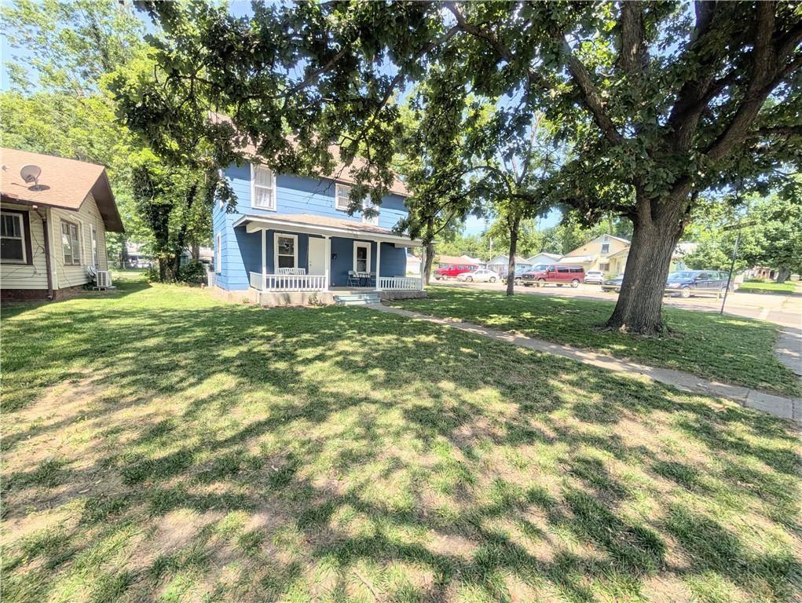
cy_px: 302
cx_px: 401
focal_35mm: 12
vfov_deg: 94.6
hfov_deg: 110.5
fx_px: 278
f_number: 1.7
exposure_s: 1/1429
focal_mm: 2.02
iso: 54
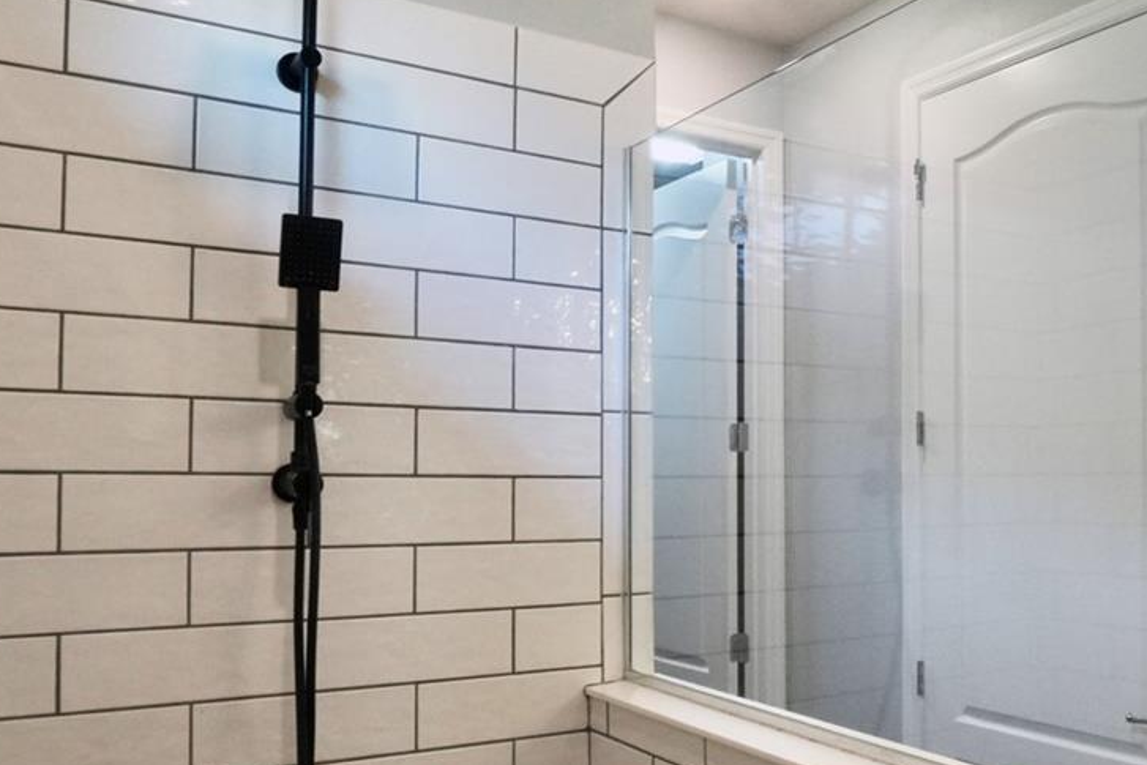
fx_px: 1052
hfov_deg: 55.0
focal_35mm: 33
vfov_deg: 39.8
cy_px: 467
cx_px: 835
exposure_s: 1/13
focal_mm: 10
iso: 1600
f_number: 20
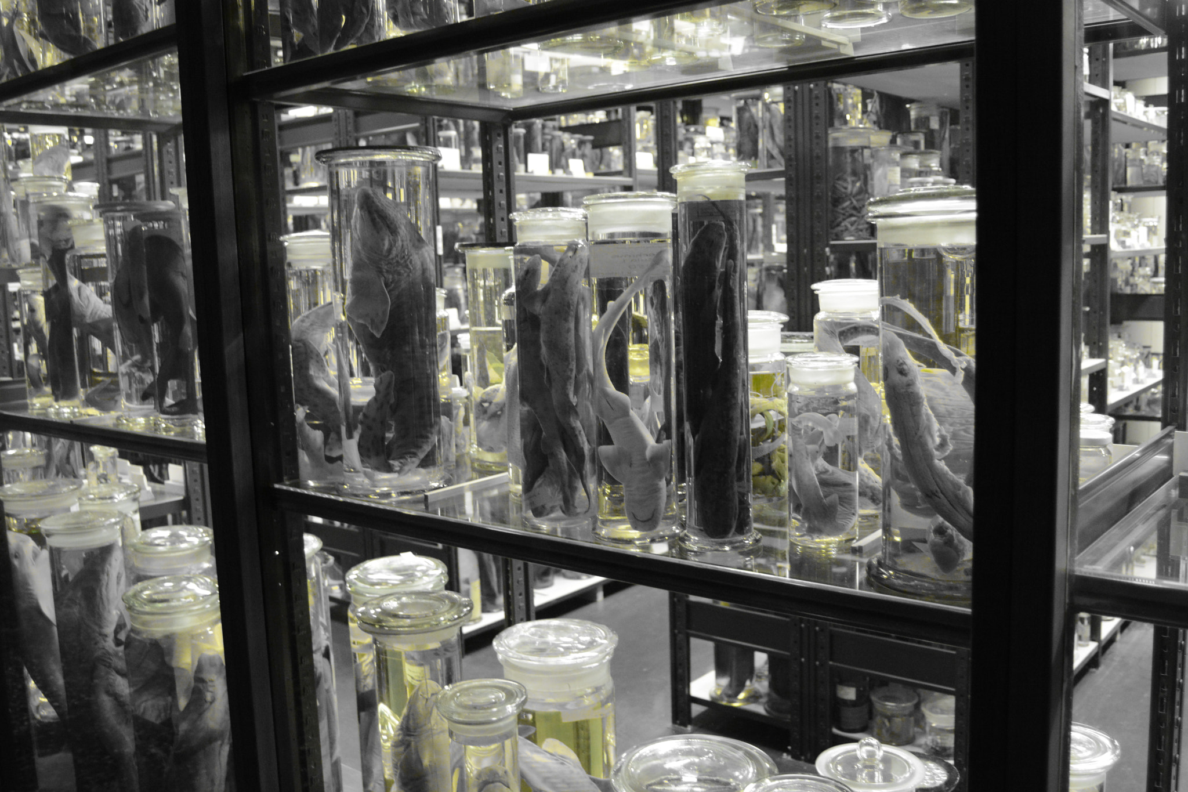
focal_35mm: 33
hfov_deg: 57.2
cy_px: 396
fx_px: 1089
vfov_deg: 40.0
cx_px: 594
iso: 2000
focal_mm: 22
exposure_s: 1/30
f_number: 3.5
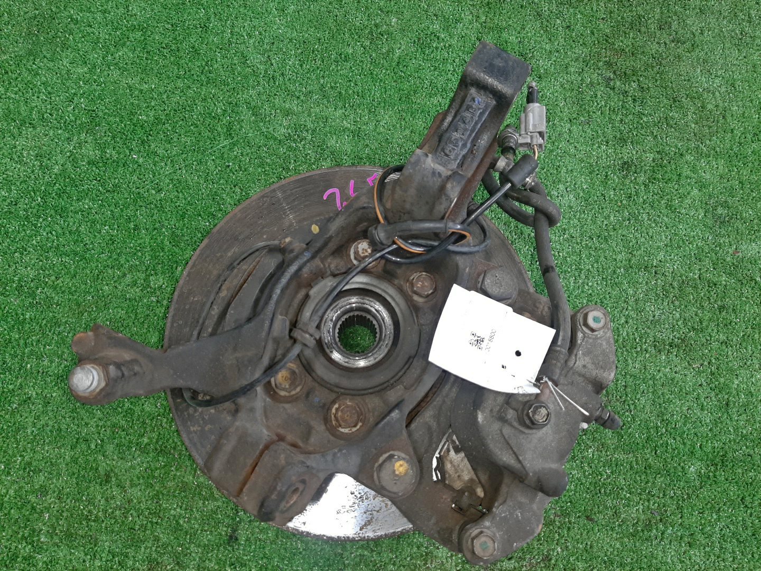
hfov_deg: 67.3
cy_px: 286
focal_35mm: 26
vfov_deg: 53.1
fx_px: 572
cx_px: 380
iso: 135
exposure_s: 1/50
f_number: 1.7
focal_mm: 3.93
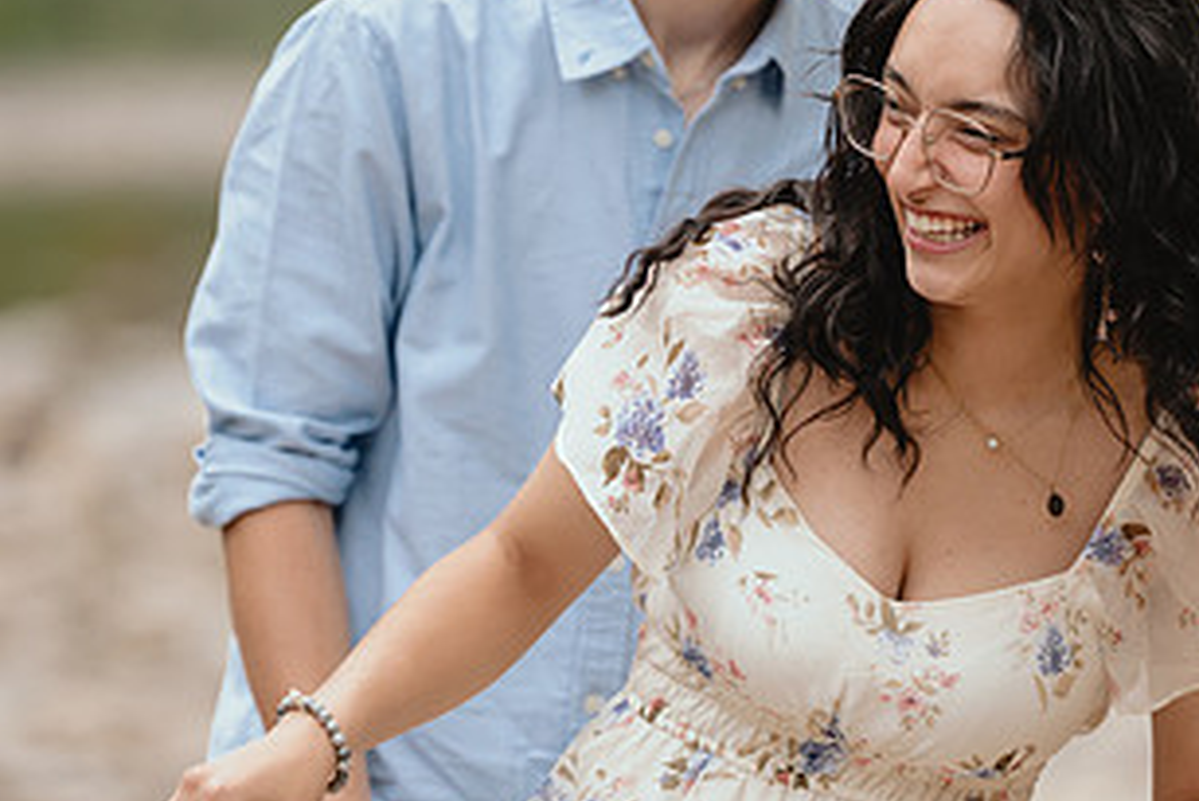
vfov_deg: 4.2
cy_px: 260
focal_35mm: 327
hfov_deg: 6.3
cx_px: 535
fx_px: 10896
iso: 250
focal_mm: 173
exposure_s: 1/250
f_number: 2.8
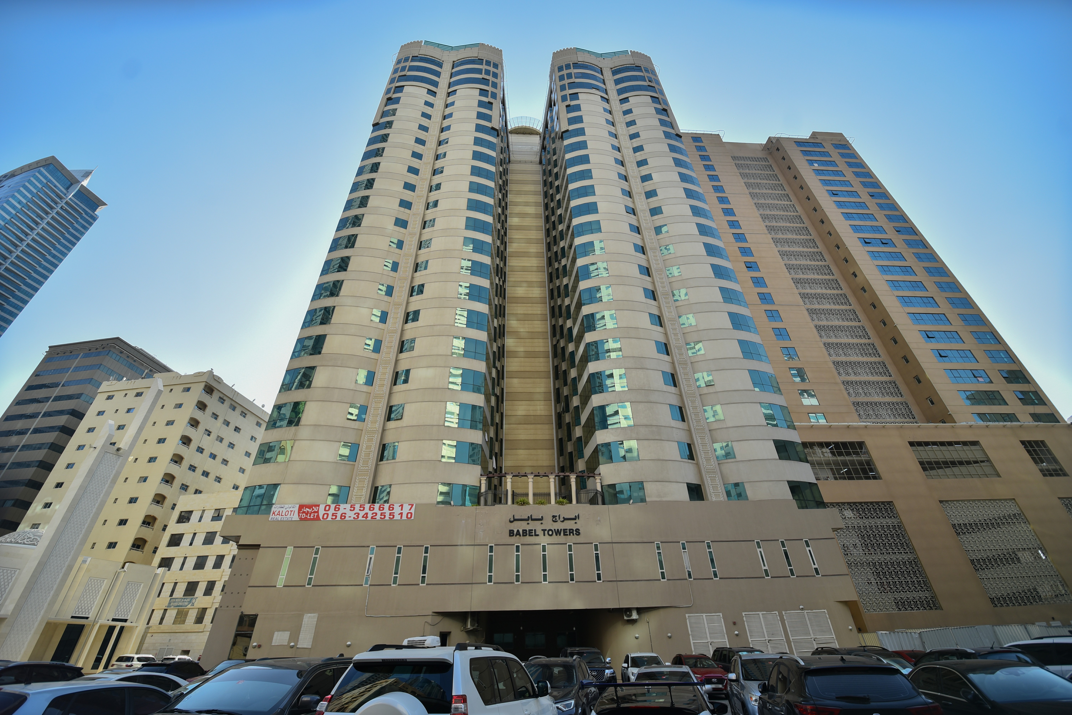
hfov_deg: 104.2
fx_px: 417
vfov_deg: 81.3
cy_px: 358
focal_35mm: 14
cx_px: 536
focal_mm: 14
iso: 160
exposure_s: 1/1000
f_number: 3.5
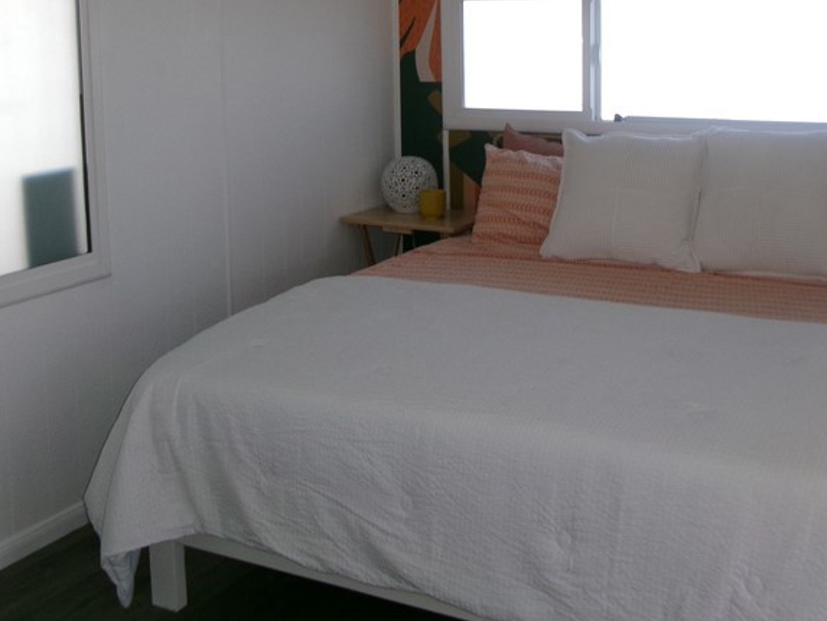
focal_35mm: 50
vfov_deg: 28.7
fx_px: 1195
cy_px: 152
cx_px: 426
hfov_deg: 38.2
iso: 100
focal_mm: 5.1
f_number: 3.9
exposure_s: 1/80
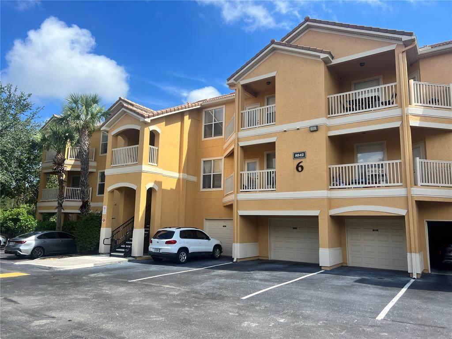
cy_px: 170
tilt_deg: +8.9
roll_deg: -1.2
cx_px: 226
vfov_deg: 53.1
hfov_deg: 67.3
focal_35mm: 26
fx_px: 339
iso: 50
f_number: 1.5
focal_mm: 5.7
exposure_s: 1/2632
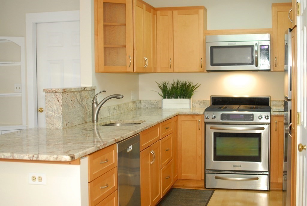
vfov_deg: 25.8
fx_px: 448
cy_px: 103
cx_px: 154
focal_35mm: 52
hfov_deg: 37.8
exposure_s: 1/60
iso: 640
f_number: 2.5
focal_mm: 35
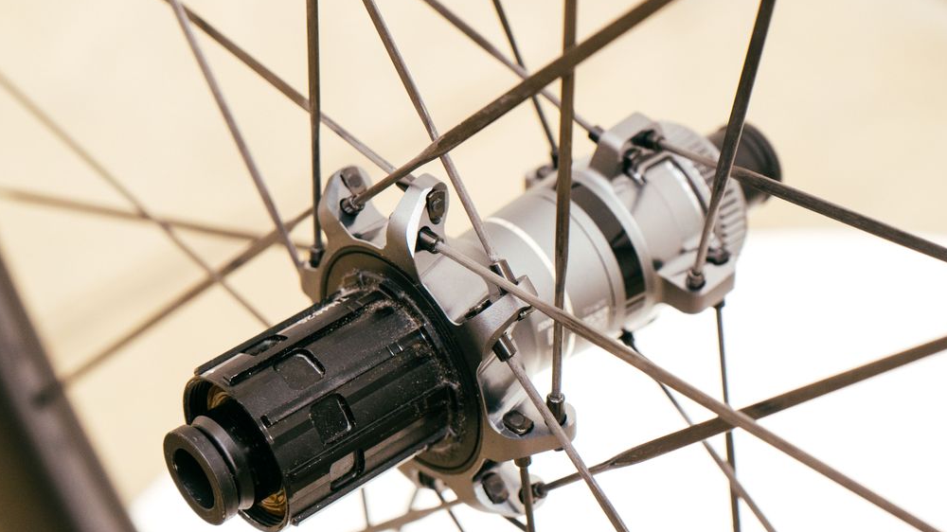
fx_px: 2209
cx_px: 533
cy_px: 276
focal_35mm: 88
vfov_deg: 13.7
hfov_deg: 24.2
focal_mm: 70
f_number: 7.1
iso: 1600
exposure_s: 1/125
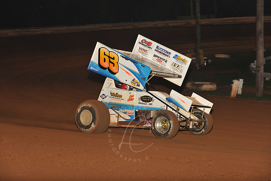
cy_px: 90
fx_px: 843
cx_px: 136
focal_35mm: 112
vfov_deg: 12.2
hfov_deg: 18.3
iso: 800
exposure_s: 1/320
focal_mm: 112
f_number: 6.3
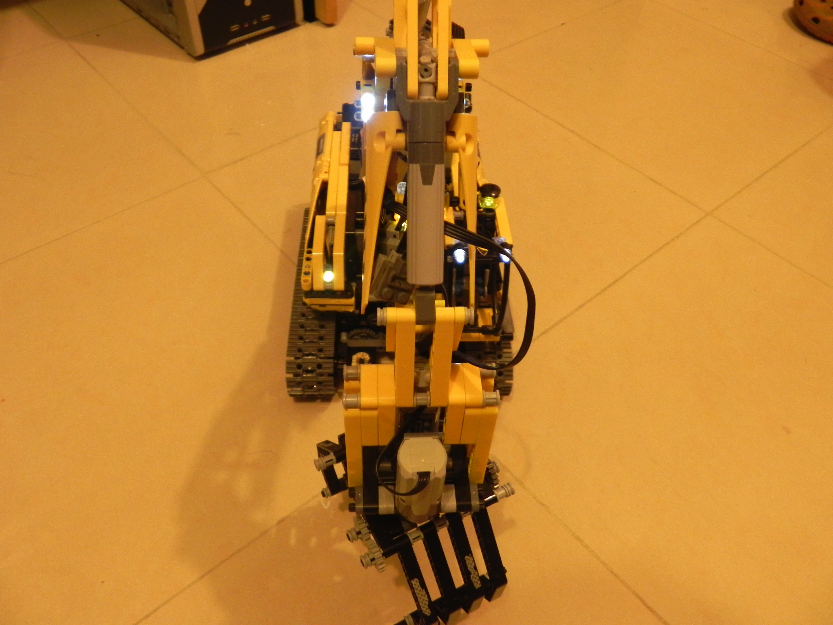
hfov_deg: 61.7
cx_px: 416
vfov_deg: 48.2
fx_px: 698
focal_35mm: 29
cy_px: 312
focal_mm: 5.2
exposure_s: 1/17.1
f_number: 2.8
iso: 400
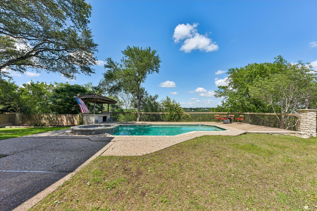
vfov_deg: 77.3
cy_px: 106
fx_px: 132
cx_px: 158
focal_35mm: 15
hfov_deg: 100.4
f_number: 8
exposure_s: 1/400
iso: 100
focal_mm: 15
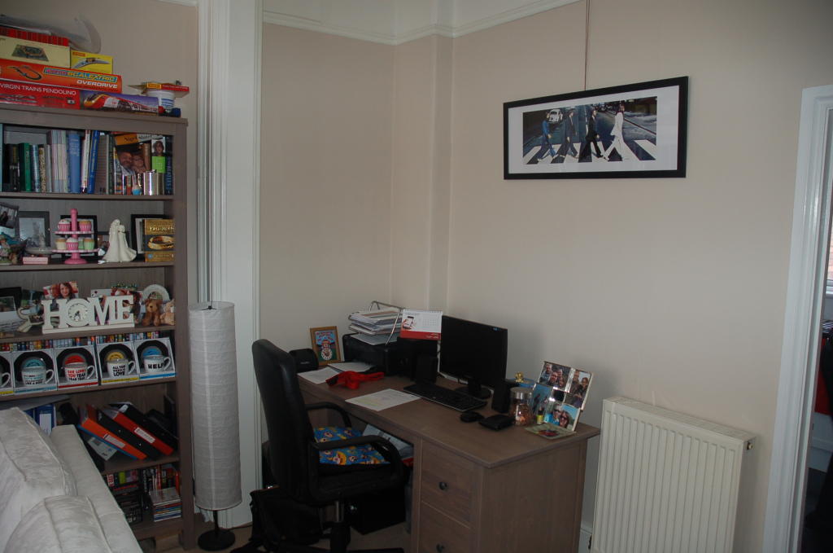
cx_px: 416
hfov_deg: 67.5
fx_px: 624
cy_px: 276
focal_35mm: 27
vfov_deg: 47.8
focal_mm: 18
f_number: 3.5
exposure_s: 1/60
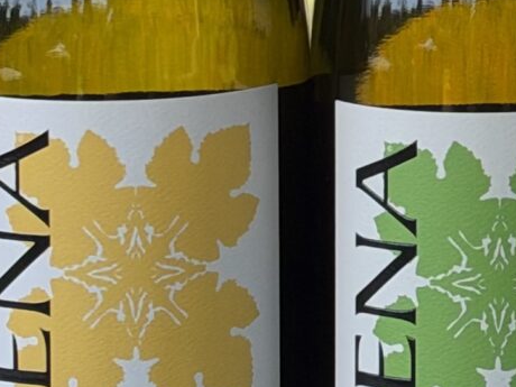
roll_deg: -0.8
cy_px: -211
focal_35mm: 267
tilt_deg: -3.9
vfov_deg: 5.5
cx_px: 978
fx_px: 3980
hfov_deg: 7.2
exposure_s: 1/1410
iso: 100
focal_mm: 6.93
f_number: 1.8
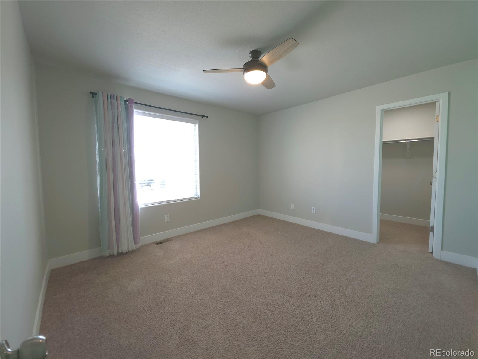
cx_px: 239
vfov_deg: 89.9
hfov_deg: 106.2
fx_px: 180
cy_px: 180
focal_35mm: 13
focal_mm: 2.2
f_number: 1.9
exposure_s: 1/30
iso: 40
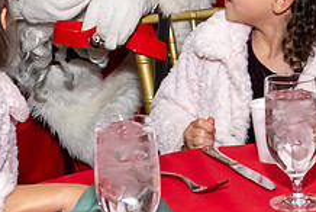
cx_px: 95
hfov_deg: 17.7
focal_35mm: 115
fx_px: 1011
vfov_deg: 11.7
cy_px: -32
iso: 640
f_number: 8
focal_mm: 23
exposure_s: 1/250
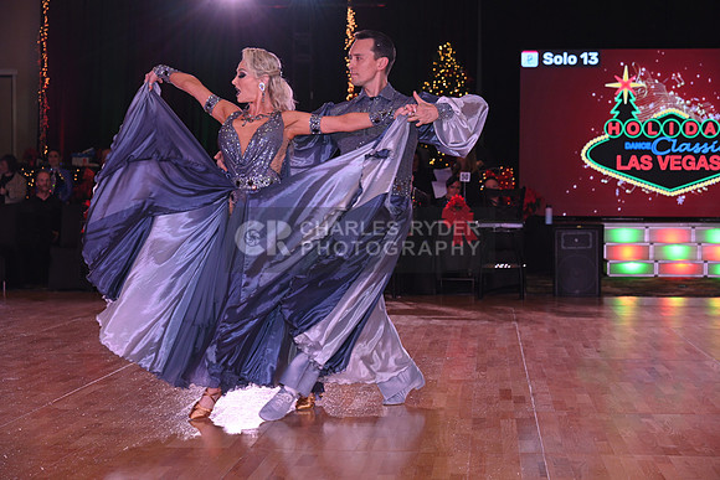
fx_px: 1500
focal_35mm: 75
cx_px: 360
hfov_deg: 27.0
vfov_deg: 18.2
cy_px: 240
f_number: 6.3
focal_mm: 75
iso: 1250
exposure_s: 1/200
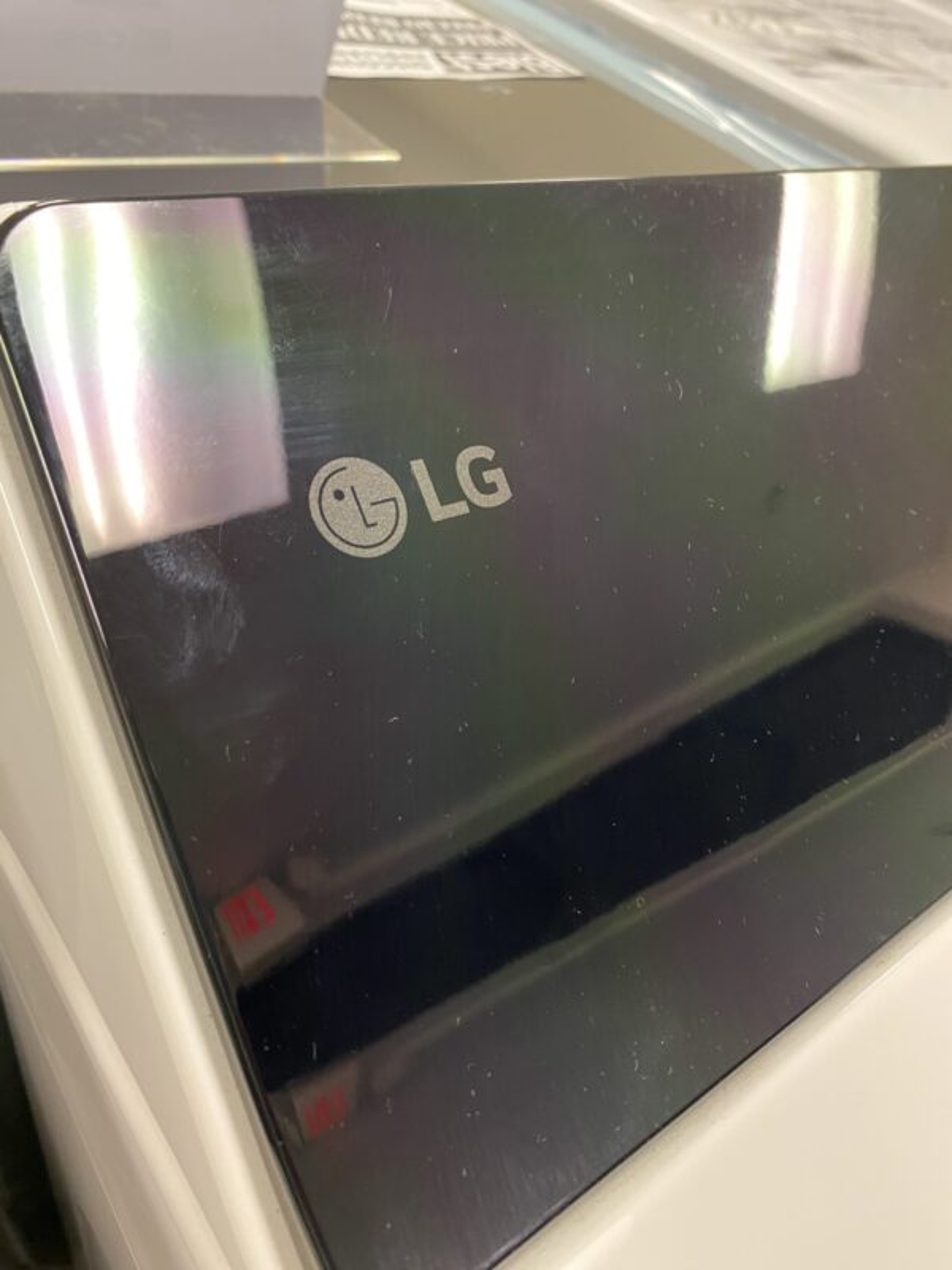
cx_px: 476
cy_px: 635
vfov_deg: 67.3
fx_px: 953
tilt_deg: -40.7
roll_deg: -16.7
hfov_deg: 53.1
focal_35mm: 26
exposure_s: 1/43
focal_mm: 4.25
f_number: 1.8
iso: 320
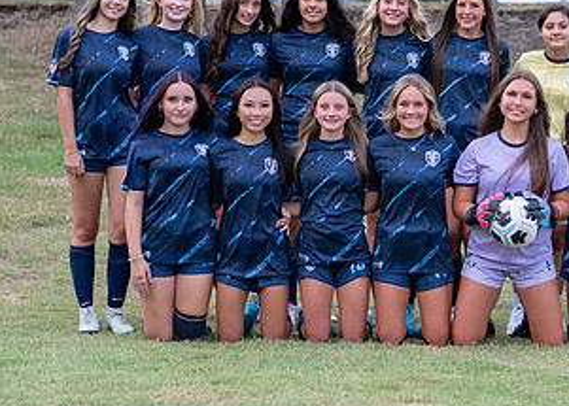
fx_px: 1972
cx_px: 490
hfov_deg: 16.3
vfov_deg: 11.8
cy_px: 171
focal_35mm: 122
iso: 1250
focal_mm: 50
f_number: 2.8
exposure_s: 1/640
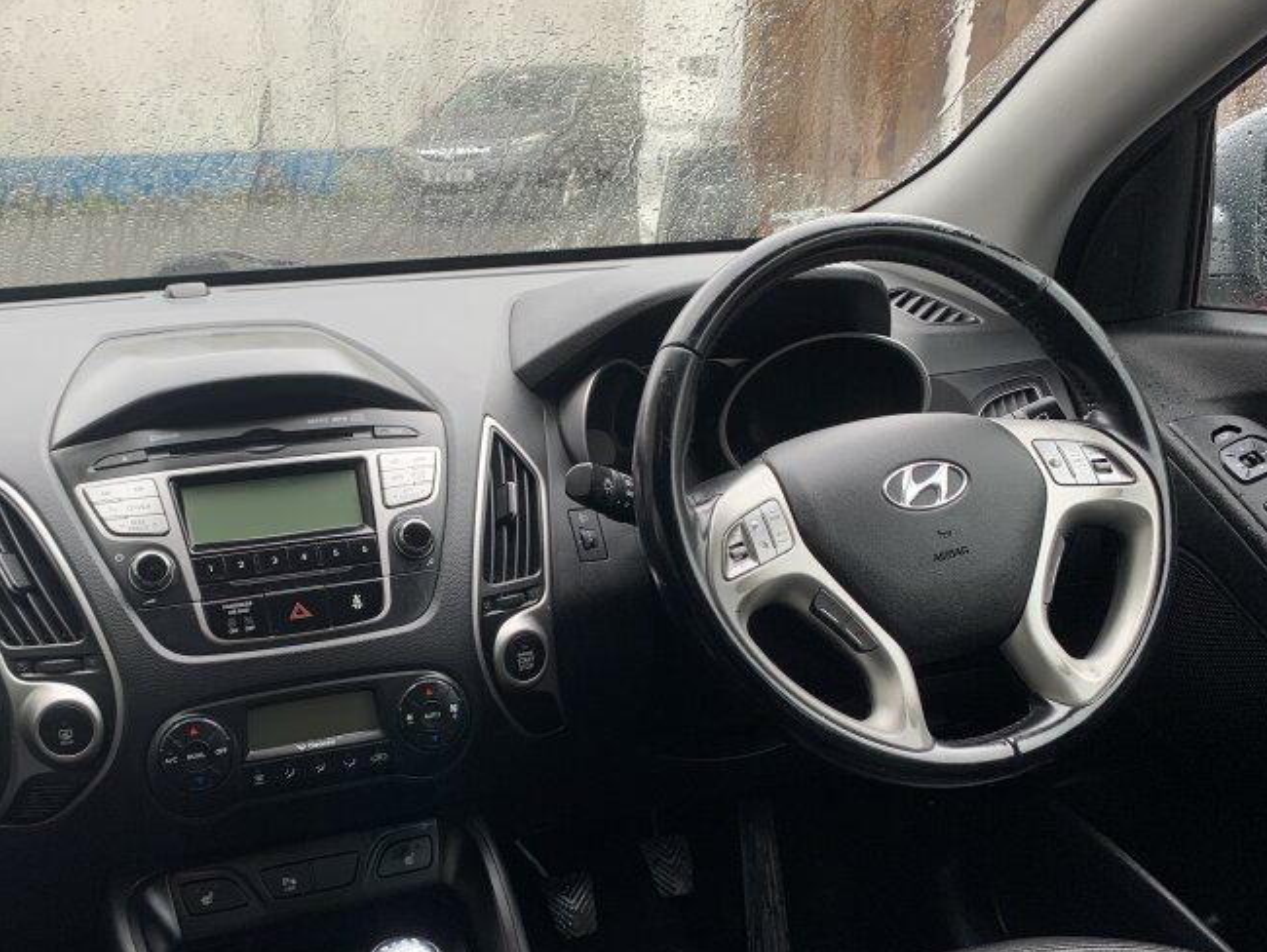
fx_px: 1318
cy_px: 588
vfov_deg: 39.4
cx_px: 405
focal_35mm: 36
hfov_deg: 50.3
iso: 50
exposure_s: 1/121
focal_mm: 4.25
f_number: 1.8
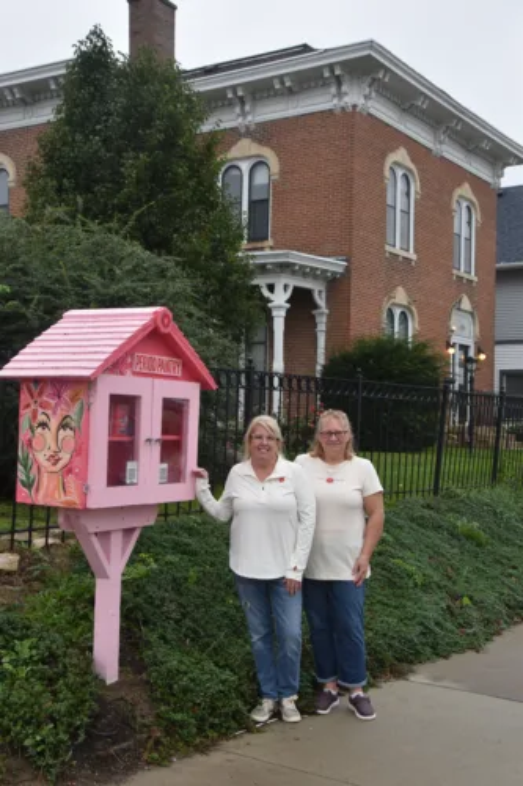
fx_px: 1047
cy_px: 393
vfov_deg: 41.1
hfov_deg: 28.1
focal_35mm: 48
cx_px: 262
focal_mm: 32
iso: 250
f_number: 5.6
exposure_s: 1/250
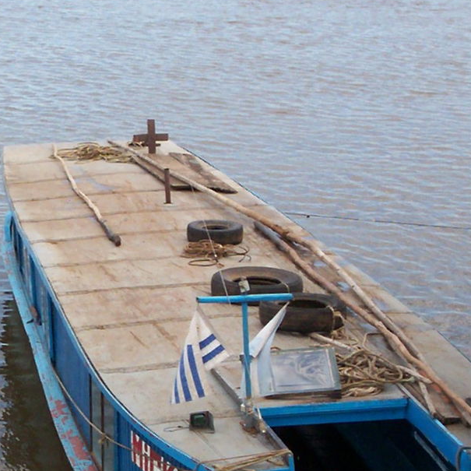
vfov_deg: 17.2
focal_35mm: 101
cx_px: 2
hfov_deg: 16.9
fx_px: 1555
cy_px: 313
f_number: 4.5
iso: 100
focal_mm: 5.9
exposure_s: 1/150
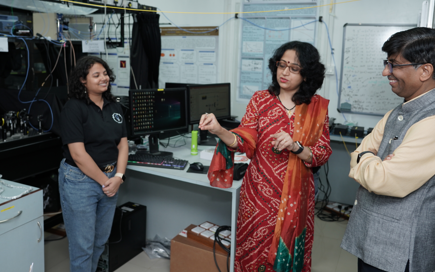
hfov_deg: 56.5
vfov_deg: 37.1
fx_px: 403
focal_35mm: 34
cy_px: 104
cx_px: 189
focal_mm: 24
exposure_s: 1/100
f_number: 4
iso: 320
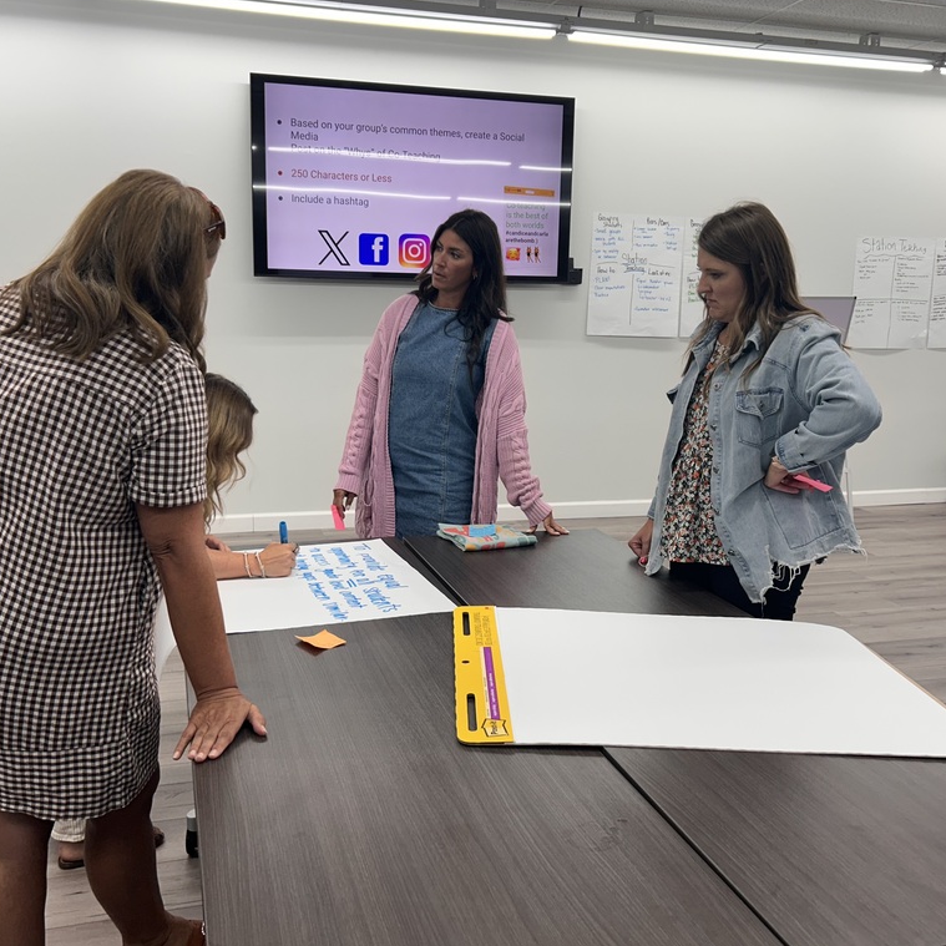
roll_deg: -0.8
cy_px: 475
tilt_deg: -10.2
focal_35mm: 31
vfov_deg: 52.5
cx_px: 450
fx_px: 958
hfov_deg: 52.5
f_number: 1.5
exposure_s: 1/120
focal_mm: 5.7
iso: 40
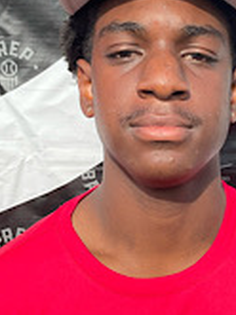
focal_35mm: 70
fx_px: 638
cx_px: 162
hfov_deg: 20.9
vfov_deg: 27.8
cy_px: 173
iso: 16
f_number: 1.8
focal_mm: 3
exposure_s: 1/792
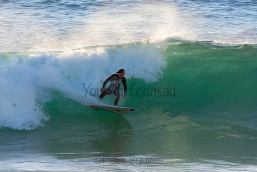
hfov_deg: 2.7
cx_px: 128
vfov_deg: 1.8
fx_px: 5355
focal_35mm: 750
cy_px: 86
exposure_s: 1/60
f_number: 11
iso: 100
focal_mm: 500
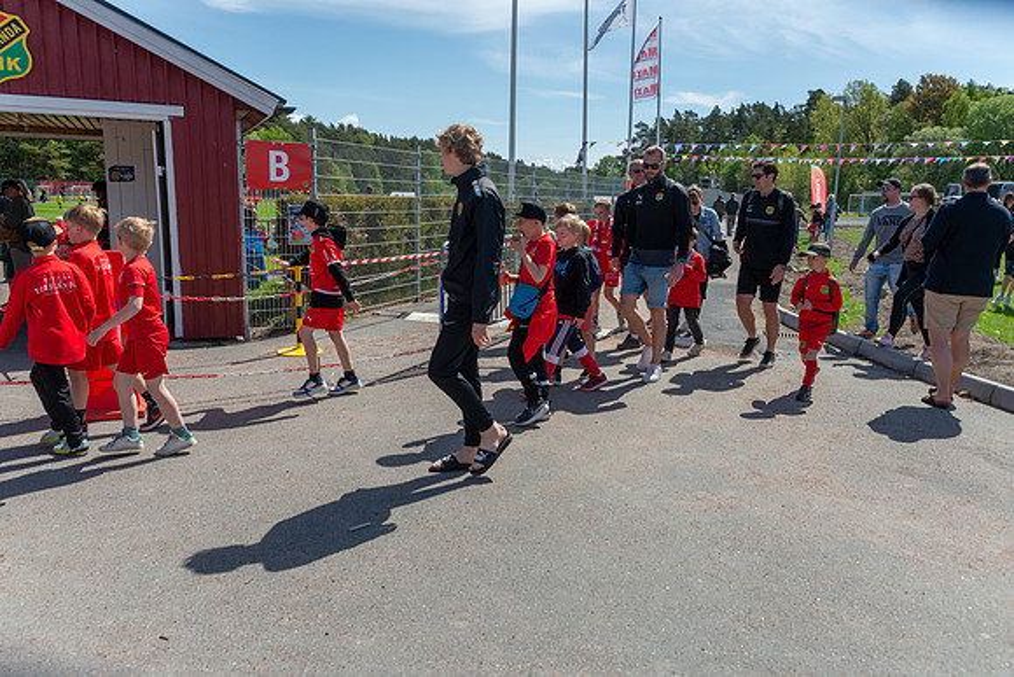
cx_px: 507
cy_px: 338
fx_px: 732
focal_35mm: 26
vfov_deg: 49.6
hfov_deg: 69.4
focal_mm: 24
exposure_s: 1/1000
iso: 100
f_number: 4
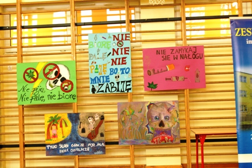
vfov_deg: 22.7
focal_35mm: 60
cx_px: 126
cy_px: 84
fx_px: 420
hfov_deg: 33.4
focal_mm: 40
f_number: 5.6
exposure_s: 1/30
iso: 1600
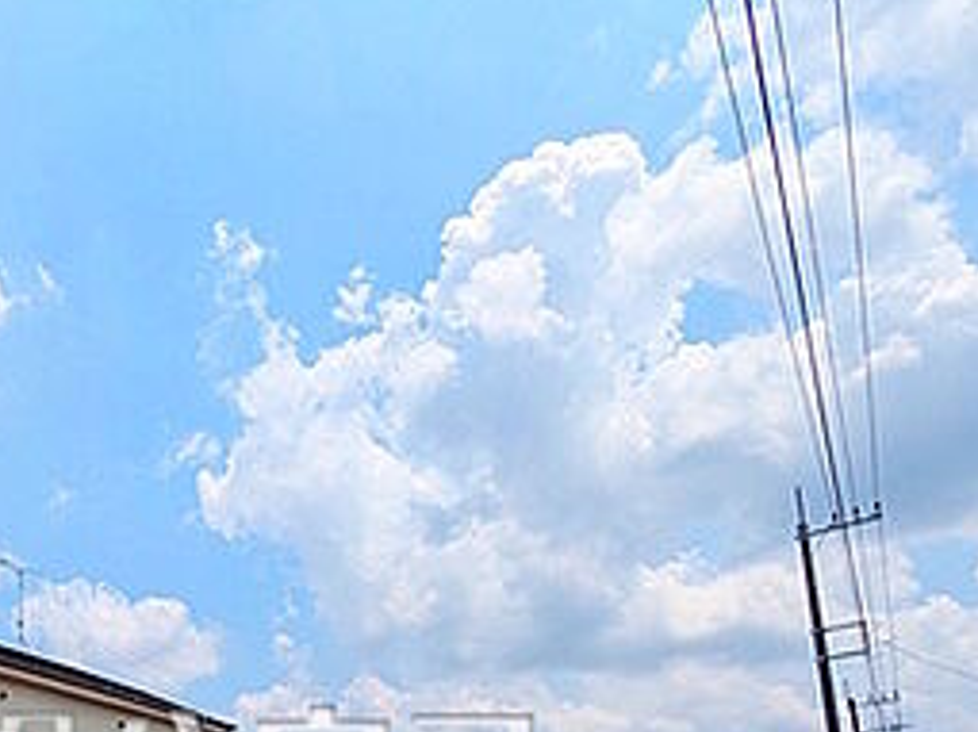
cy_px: 774
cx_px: 150
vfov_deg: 37.1
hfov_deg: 50.8
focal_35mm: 33
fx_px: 932
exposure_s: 1/3205
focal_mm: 1.83
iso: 48
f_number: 2.2
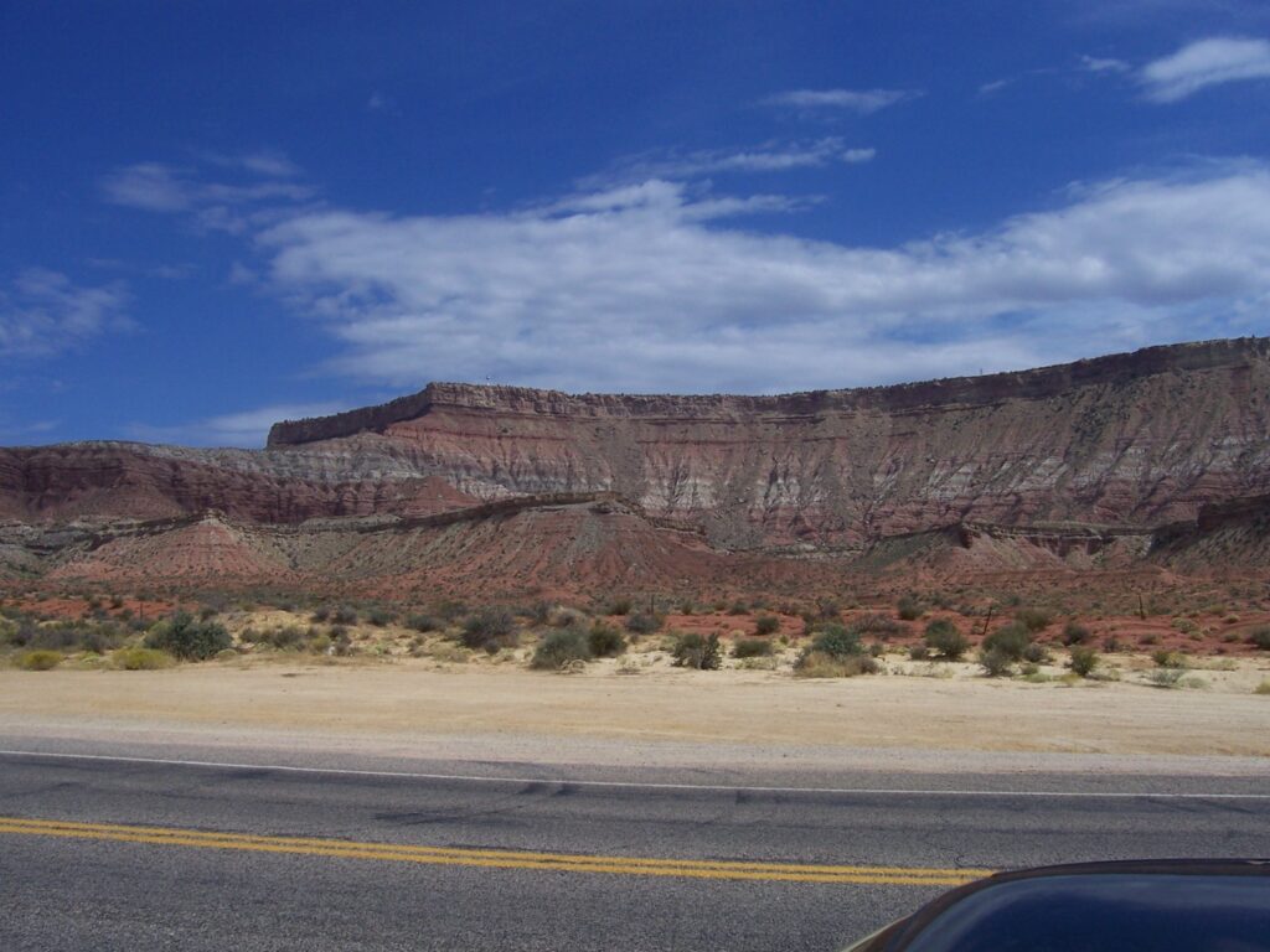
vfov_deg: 41.8
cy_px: 476
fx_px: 1247
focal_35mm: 34
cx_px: 635
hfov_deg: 54.0
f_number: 5.6
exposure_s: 1/1500
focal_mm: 5.6
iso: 80
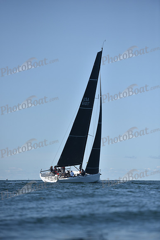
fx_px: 999
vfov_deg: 13.7
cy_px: 120
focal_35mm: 150
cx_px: 80
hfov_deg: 9.2
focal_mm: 150
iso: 250
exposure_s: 1/8000
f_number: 3.5
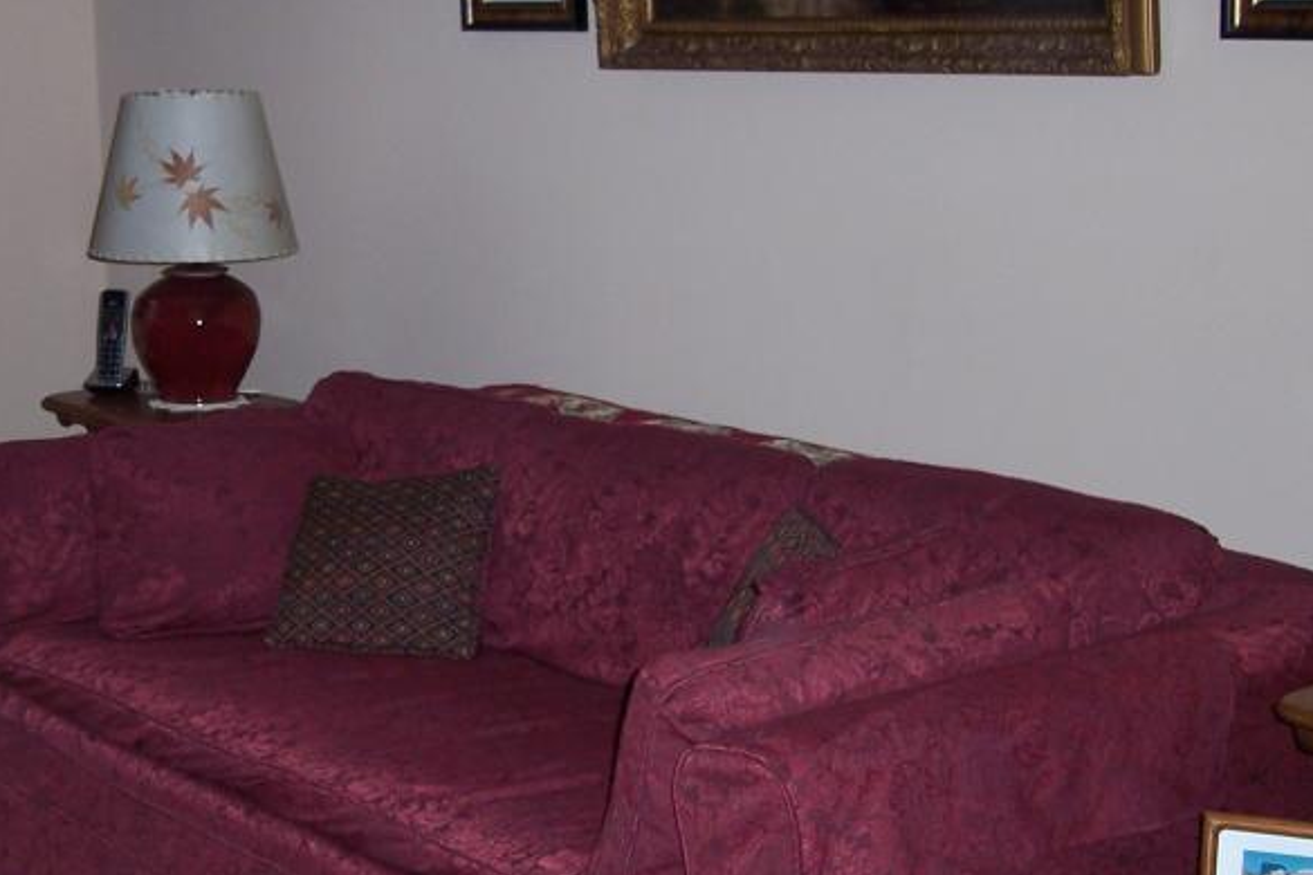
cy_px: 462
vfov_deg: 19.2
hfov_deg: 27.9
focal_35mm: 71
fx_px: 2589
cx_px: 278
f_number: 2.8
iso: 100
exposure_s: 1/60
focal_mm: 8
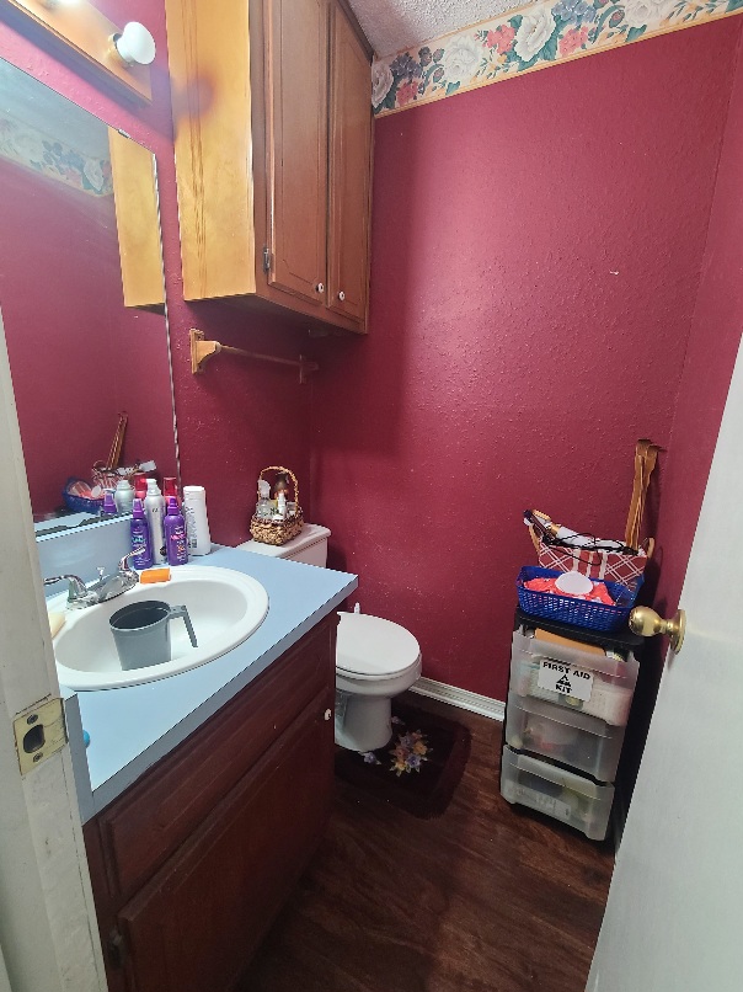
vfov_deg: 106.2
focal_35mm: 13
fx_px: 372
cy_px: 496
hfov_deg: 89.9
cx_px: 372
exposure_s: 1/60.2
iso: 320
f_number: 2.2
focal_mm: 2.2
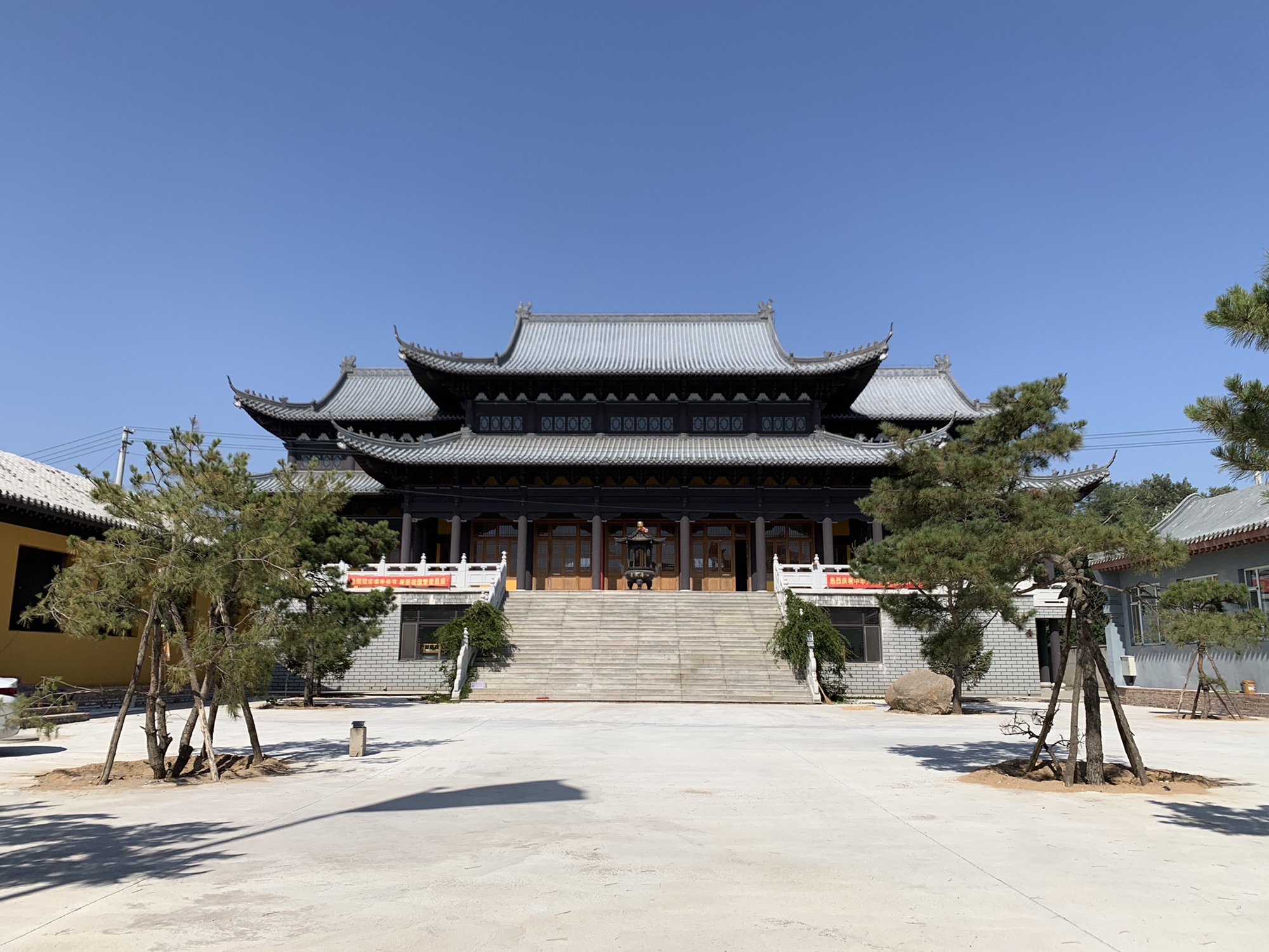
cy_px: 476
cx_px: 634
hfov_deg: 67.3
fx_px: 953
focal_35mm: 26
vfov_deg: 53.1
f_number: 1.8
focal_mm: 4.25
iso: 25
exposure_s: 1/3289
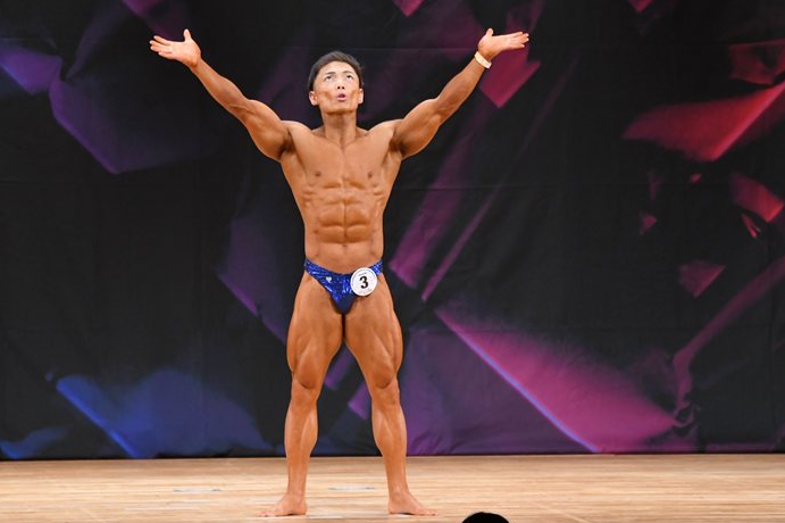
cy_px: 248
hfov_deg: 7.2
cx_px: 405
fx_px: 6233
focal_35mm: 286
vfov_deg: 4.8
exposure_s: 1/400
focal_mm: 170
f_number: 5.6
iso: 3200
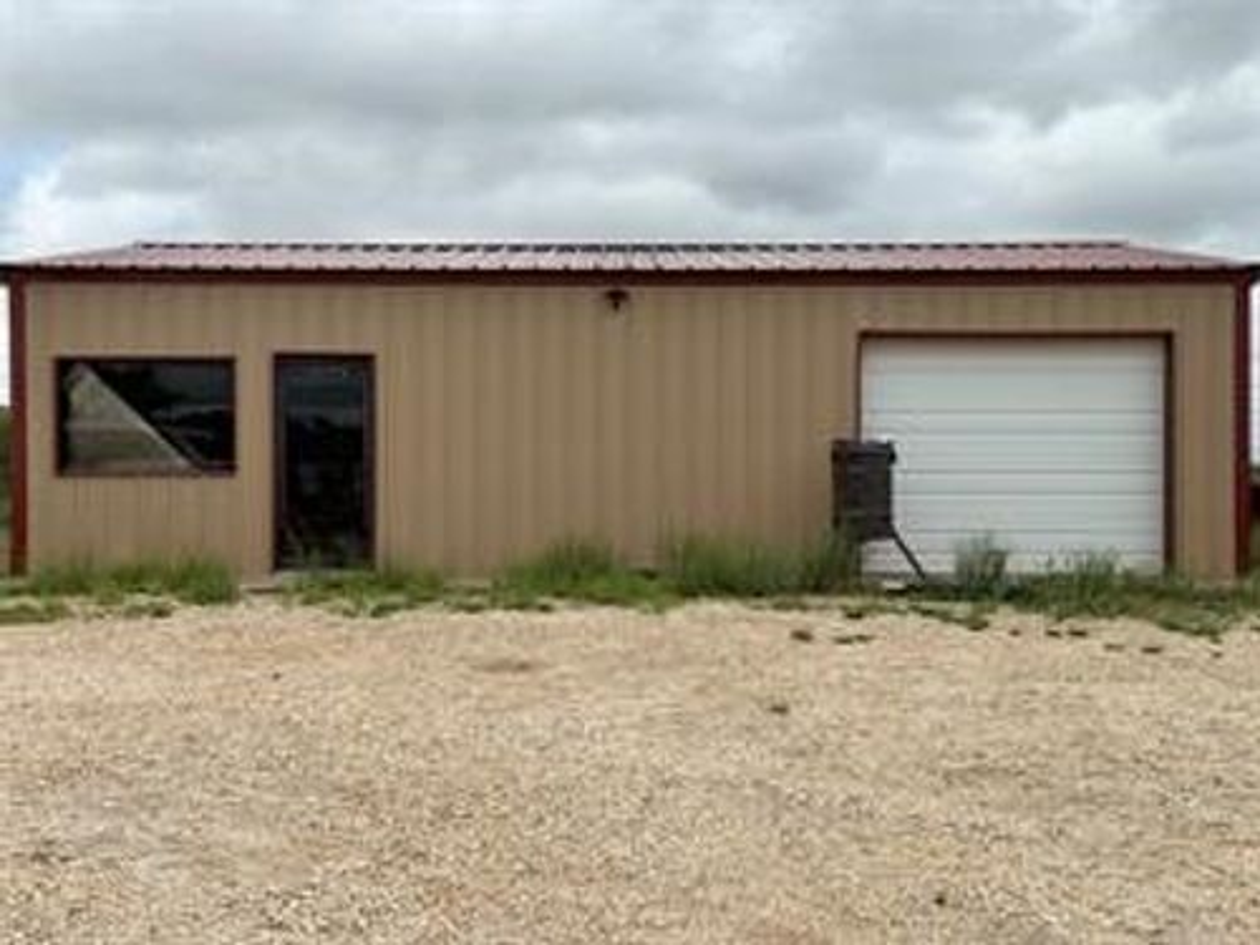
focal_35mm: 48
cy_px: 472
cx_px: 630
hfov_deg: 39.7
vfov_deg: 30.3
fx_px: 1747
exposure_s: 1/4785
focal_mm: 6.86
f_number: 1.78
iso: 64
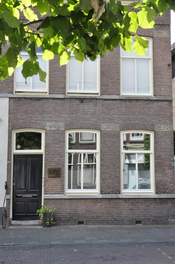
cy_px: 132
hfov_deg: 26.4
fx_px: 373
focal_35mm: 51
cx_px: 88
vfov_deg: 38.9
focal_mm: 34
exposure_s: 1/500
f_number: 13
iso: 2000
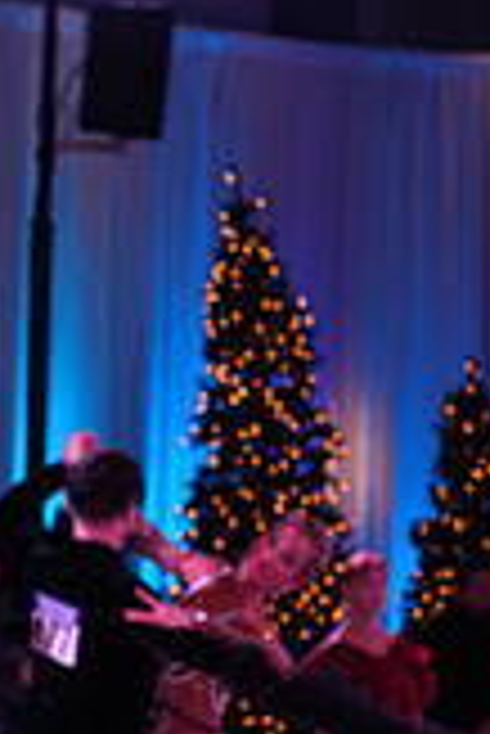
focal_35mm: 285
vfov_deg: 7.1
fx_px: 5806
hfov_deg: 4.8
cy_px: 1013
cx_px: -290
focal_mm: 80
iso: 2000
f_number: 6.3
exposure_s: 1/250
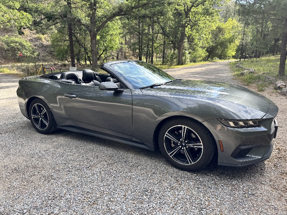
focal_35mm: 24
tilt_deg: -13.7
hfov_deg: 71.6
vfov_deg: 56.8
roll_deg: -1.2
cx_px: 144
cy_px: 108
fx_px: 199
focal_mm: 6.76
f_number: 1.78
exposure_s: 1/1010
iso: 80
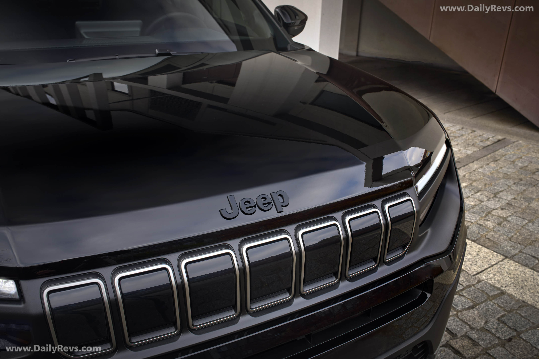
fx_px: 464
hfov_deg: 60.3
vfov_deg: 42.3
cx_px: 270
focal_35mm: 31
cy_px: 180
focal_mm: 31
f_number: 9
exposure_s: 1/20
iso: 125
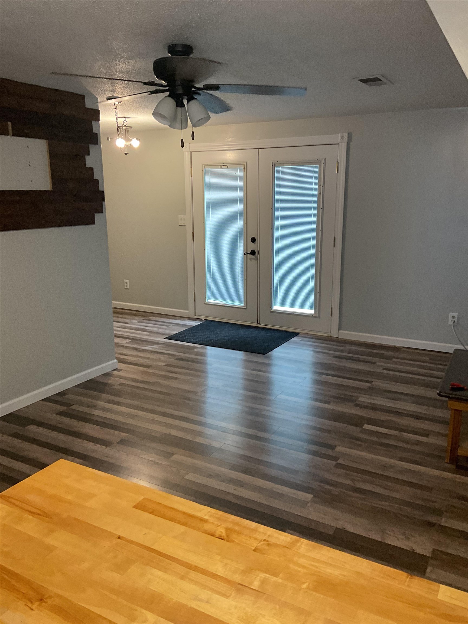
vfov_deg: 61.7
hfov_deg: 48.2
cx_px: 234
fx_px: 523
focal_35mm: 29
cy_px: 312
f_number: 1.8
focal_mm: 3
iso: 160
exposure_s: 1/60
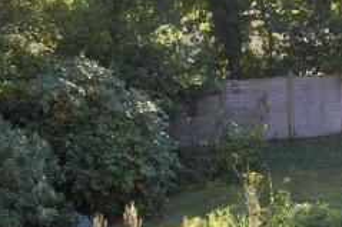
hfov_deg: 26.2
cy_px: 253
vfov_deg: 17.7
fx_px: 702
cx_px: 329
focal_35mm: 74
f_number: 5.6
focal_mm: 18
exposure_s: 1/125
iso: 280
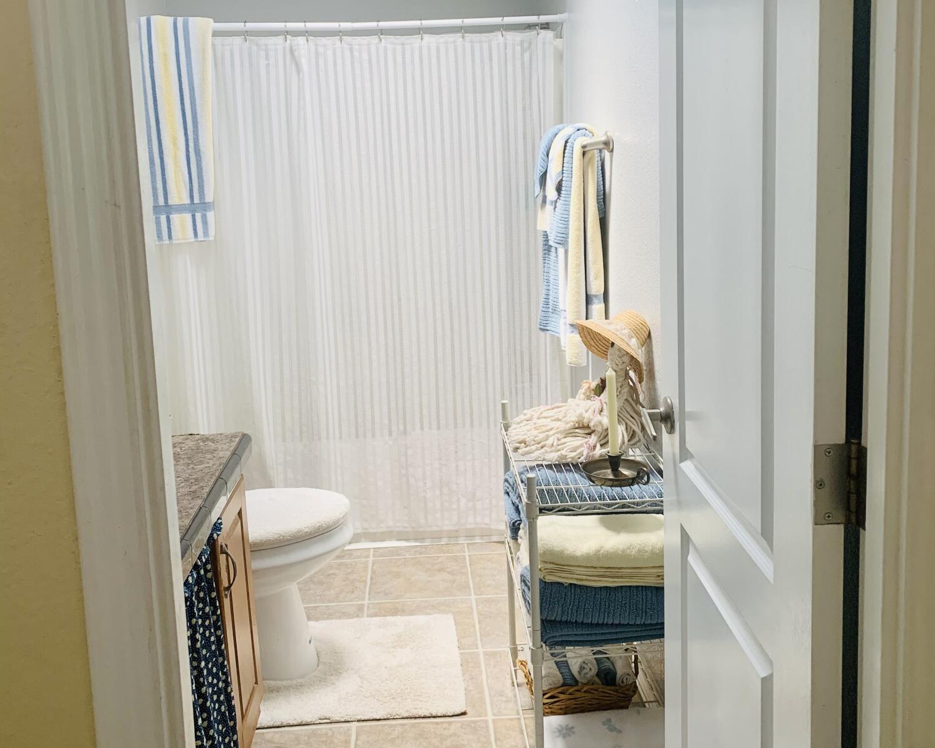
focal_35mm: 34
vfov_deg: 43.1
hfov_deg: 52.9
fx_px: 941
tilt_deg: -6.4
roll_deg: +2.3
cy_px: 293
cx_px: 468
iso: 80
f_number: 1.8
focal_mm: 4.25
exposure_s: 1/121
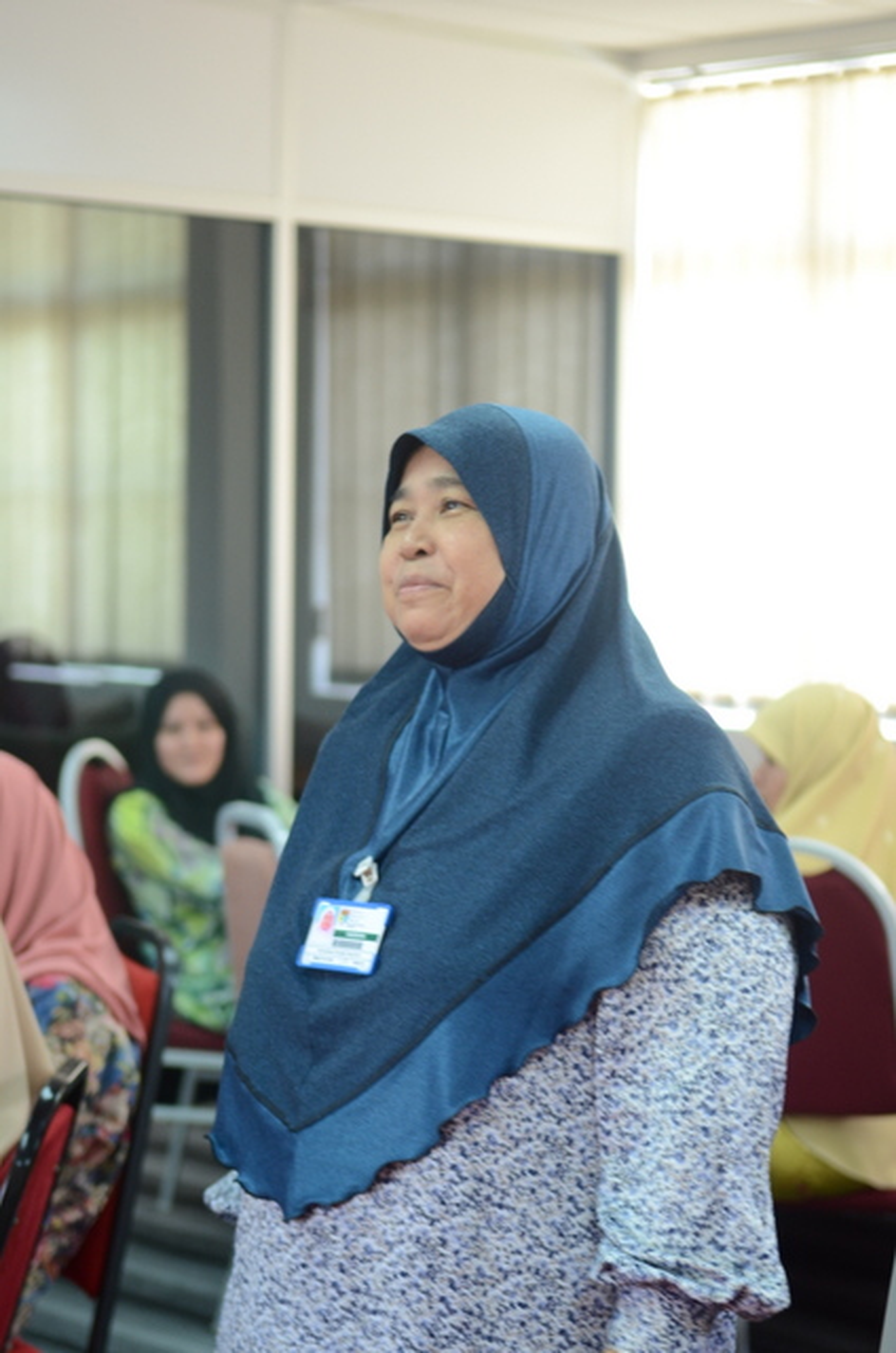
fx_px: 3093
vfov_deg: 24.7
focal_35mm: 82
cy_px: 676
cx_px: 448
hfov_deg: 16.5
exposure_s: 1/60
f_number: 3.2
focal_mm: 55
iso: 800
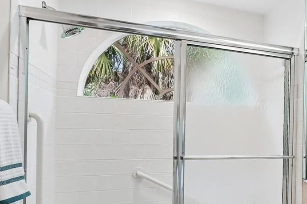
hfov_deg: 44.6
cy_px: 132
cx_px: 303
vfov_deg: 35.6
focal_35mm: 37
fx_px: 315
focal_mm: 16
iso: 400
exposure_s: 1/25
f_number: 8
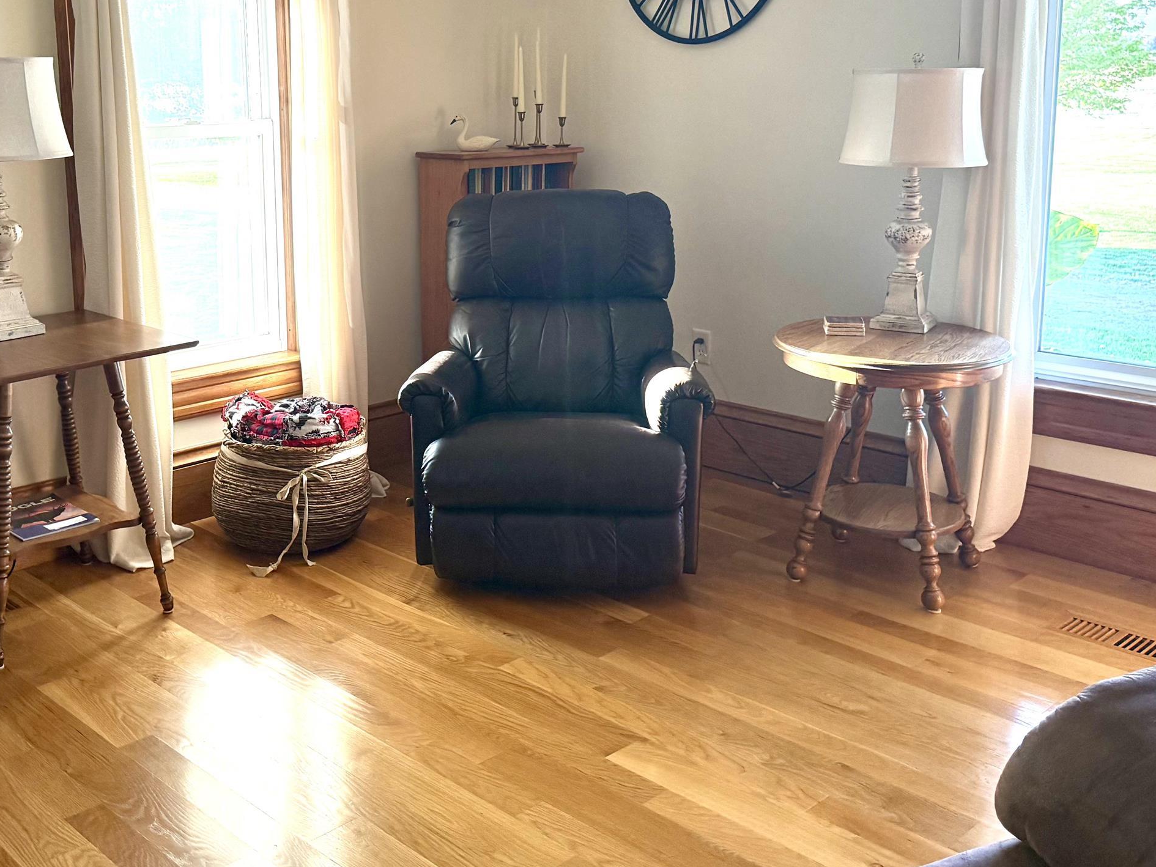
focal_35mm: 39
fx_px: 1303
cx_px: 454
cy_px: 292
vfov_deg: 36.5
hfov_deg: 47.5
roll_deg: +1.0
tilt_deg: -9.1
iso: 250
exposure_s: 1/120
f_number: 1.78
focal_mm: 6.76
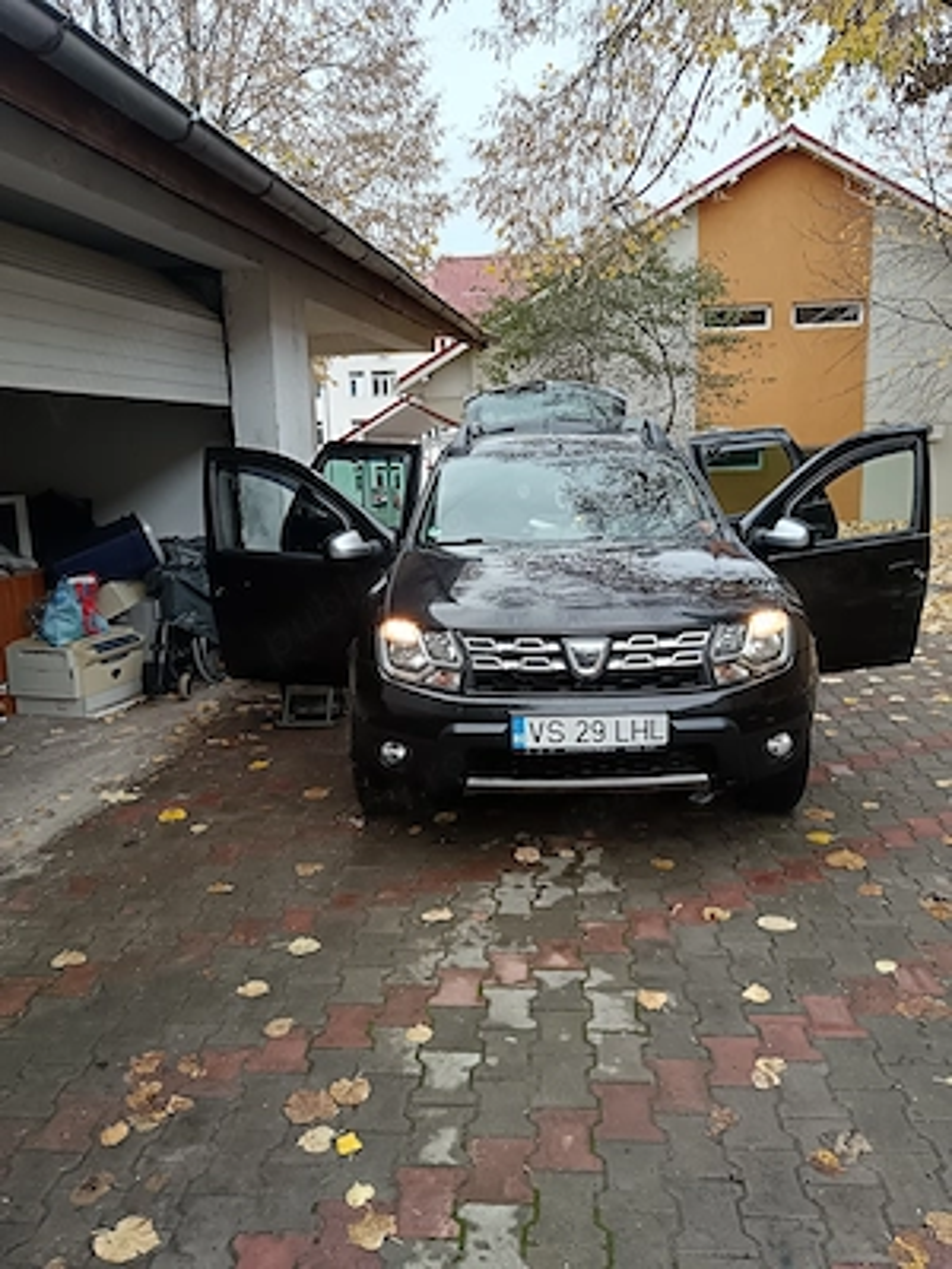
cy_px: 634
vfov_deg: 65.3
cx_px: 476
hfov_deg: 51.4
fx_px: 990
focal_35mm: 27
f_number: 1.9
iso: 418
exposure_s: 1/50
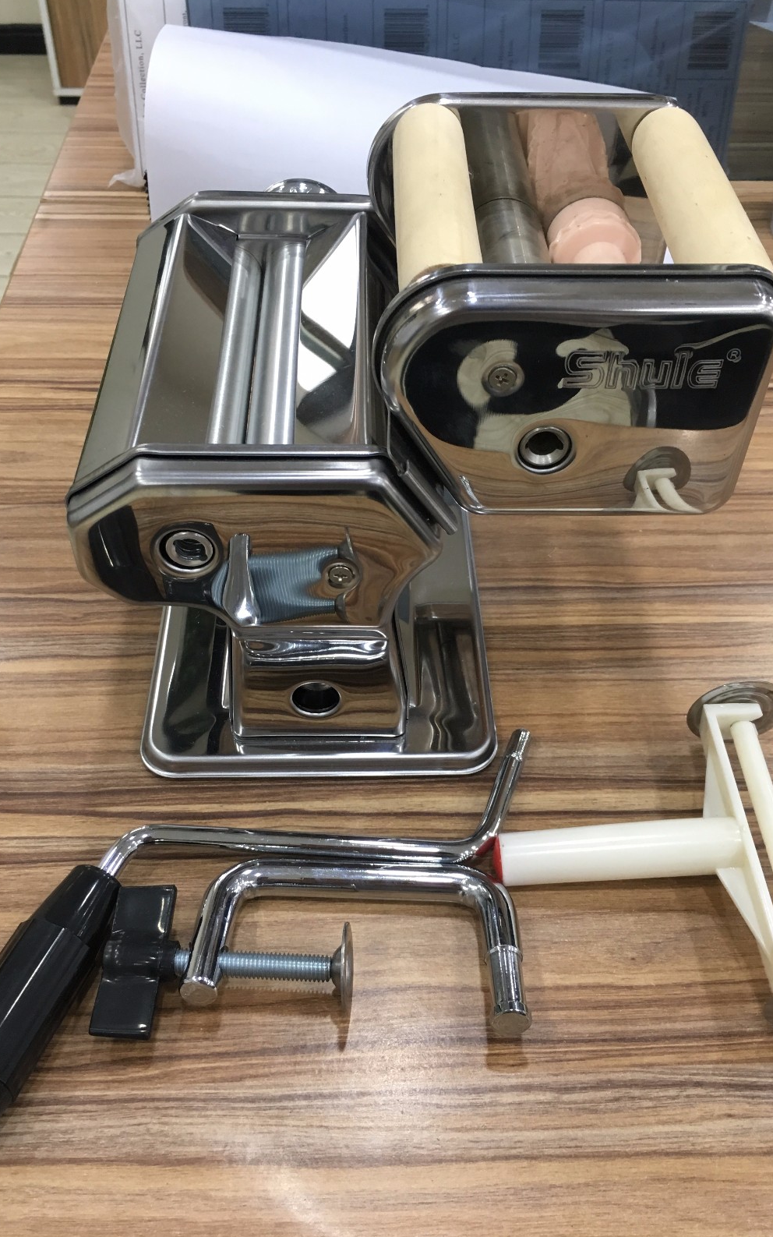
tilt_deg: -45.1
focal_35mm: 31
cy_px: 617
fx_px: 1045
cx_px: 394
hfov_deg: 40.6
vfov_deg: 61.2
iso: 125
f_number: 2.2
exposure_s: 1/33
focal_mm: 4.15
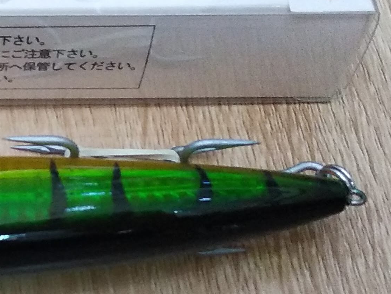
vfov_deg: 15.9
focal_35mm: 93
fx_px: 1051
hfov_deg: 20.3
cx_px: -19
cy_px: 119
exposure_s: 1/25
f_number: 2.2
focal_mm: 3.81
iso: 1000
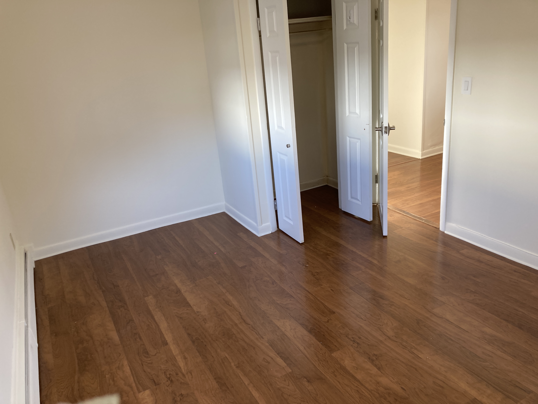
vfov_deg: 49.7
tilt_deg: -18.2
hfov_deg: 63.4
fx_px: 435
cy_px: 202
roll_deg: +6.9
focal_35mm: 28
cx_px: 269
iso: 50
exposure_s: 1/60
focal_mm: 3.99
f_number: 1.8
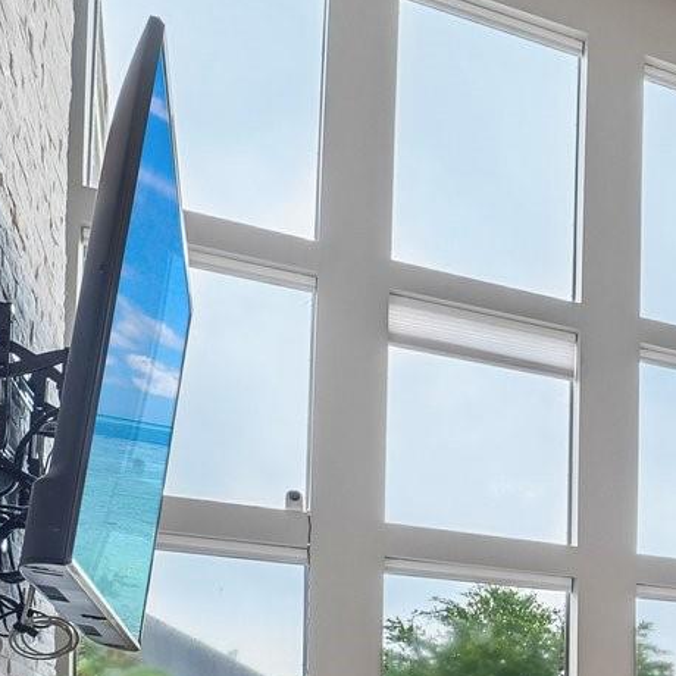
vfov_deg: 28.6
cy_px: 783
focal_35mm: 53
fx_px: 1171
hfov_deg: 20.0
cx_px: 1295
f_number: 8
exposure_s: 1/15
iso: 500
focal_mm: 14
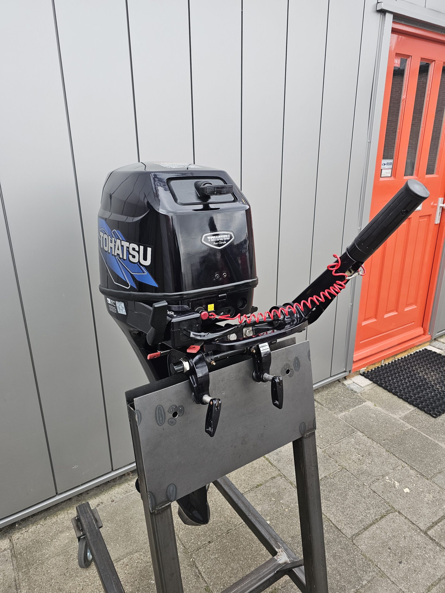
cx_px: 222
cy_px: 296
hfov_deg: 58.9
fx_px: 394
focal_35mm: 23
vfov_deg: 73.9
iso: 250
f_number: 1.7
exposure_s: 1/359
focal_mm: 6.3
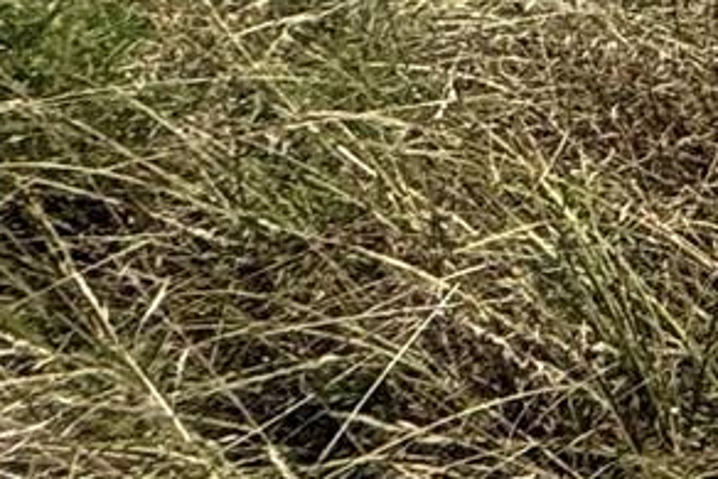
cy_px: -887
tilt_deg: -0.7
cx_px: 2255
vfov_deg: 10.3
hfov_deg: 10.9
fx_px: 2035
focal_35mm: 102
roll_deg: -2.7
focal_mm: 2.22
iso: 50
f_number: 2.2
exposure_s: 1/2717
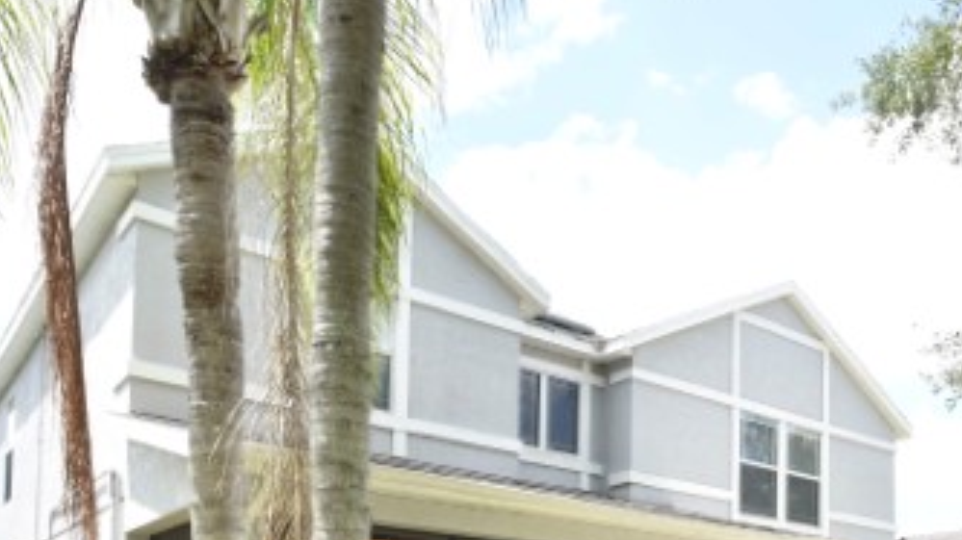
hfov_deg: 56.9
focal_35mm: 34
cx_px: 633
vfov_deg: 30.2
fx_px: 867
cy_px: 627
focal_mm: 10
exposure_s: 1/250
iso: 250
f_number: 8
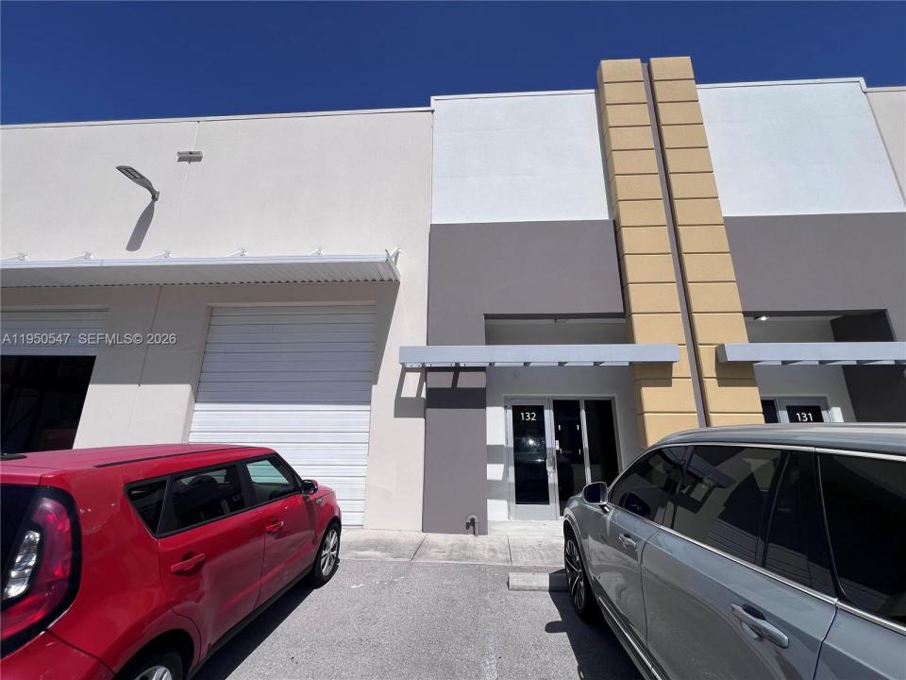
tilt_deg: +15.2
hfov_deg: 106.2
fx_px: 340
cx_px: 453
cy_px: 340
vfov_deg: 89.9
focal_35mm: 13
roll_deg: +0.1
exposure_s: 1/3650
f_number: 1.8
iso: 32
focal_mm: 1.57
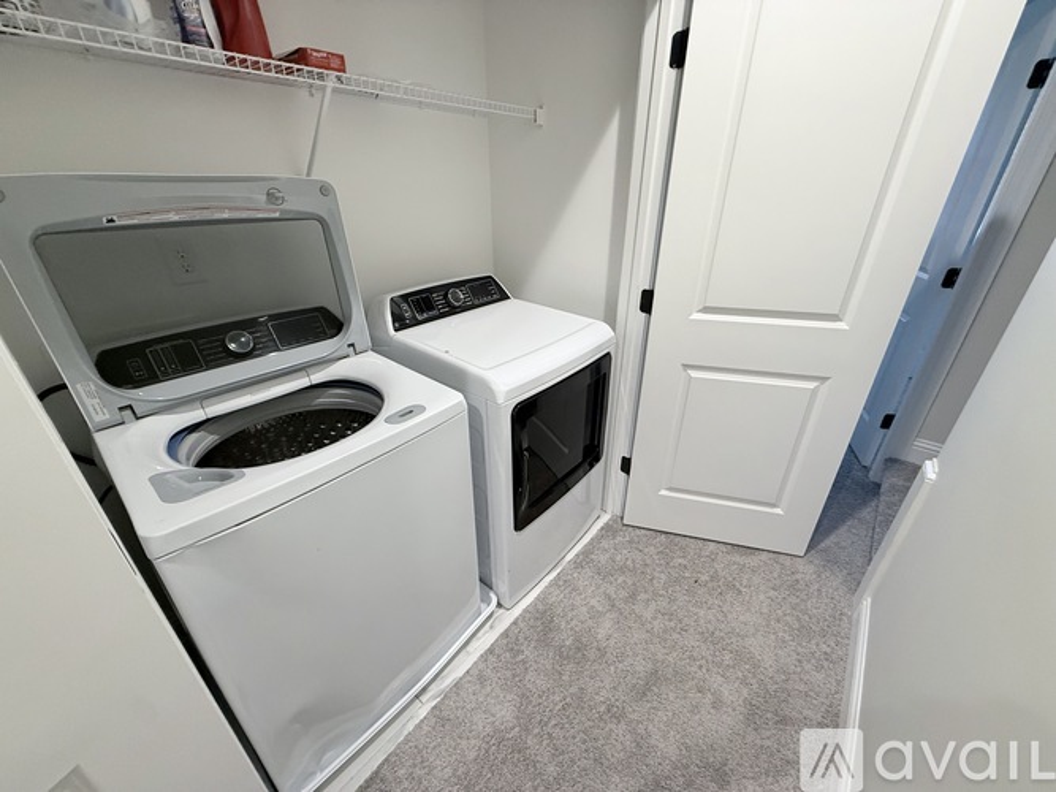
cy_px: 396
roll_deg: +0.2
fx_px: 427
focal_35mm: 14
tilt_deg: -26.4
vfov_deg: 85.7
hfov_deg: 102.1
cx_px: 528
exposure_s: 1/60
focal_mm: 2.22
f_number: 2.2
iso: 320
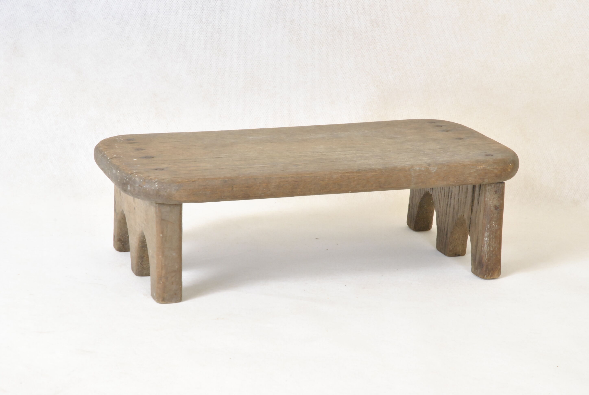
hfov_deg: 19.4
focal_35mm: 105
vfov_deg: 13.1
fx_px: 1721
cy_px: 198
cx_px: 294
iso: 800
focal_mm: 70
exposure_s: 1/40
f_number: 16
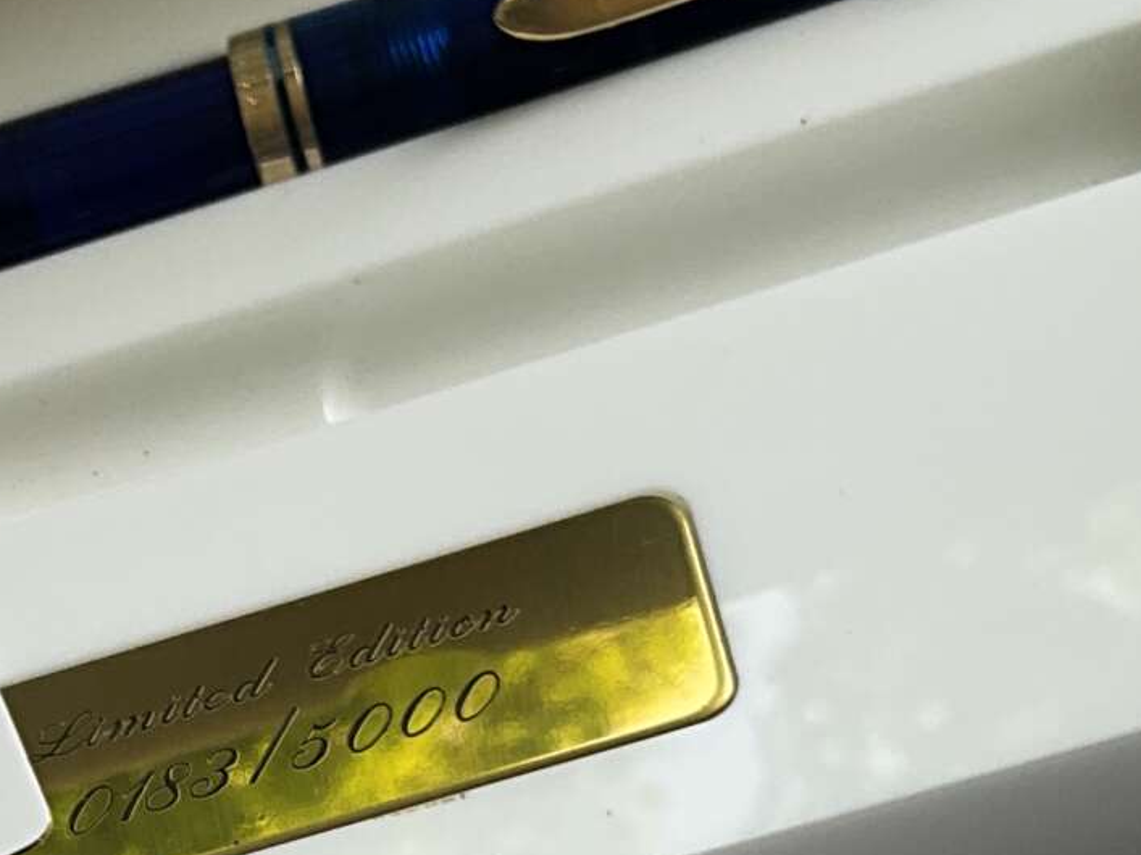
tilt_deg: -54.8
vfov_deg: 13.6
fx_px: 3460
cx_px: 232
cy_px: 1112
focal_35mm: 105
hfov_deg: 18.6
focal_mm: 3
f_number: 1.8
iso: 16
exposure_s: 1/128
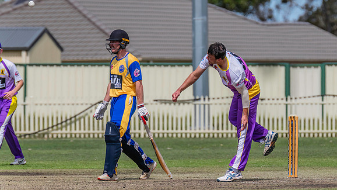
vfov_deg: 2.0
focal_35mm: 597
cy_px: 80
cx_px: 191
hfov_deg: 3.6
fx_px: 5334
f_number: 9
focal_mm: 500
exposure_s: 1/2500
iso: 800
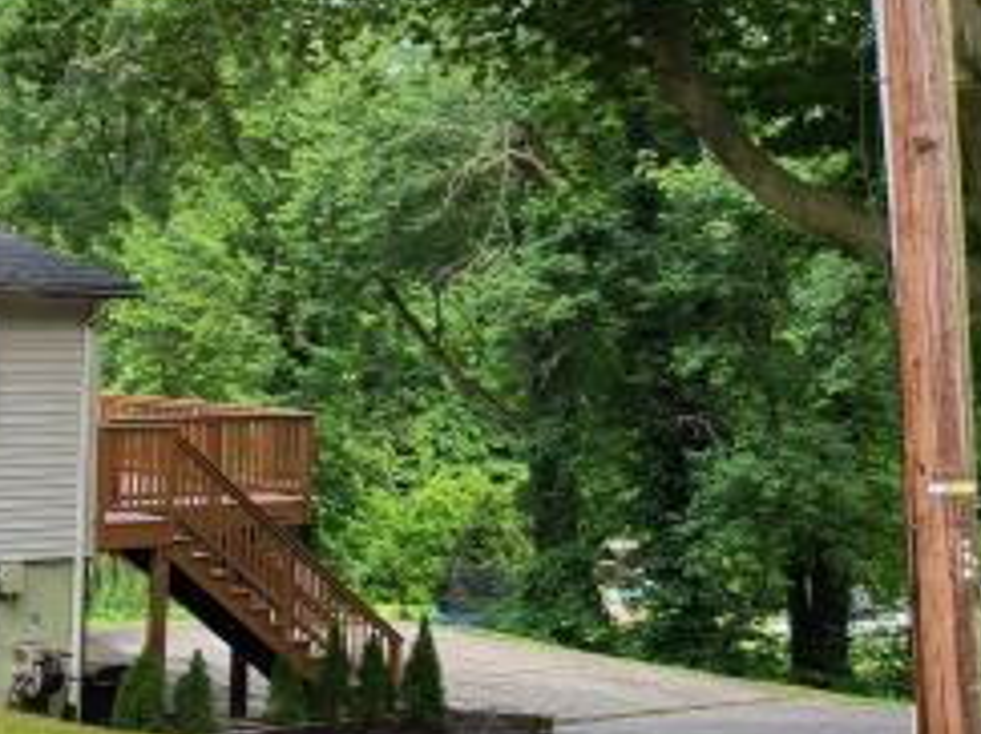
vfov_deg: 19.1
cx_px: -149
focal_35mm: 77
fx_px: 2181
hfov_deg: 23.5
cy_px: 323
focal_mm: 5.4
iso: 40
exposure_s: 1/257
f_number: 1.8
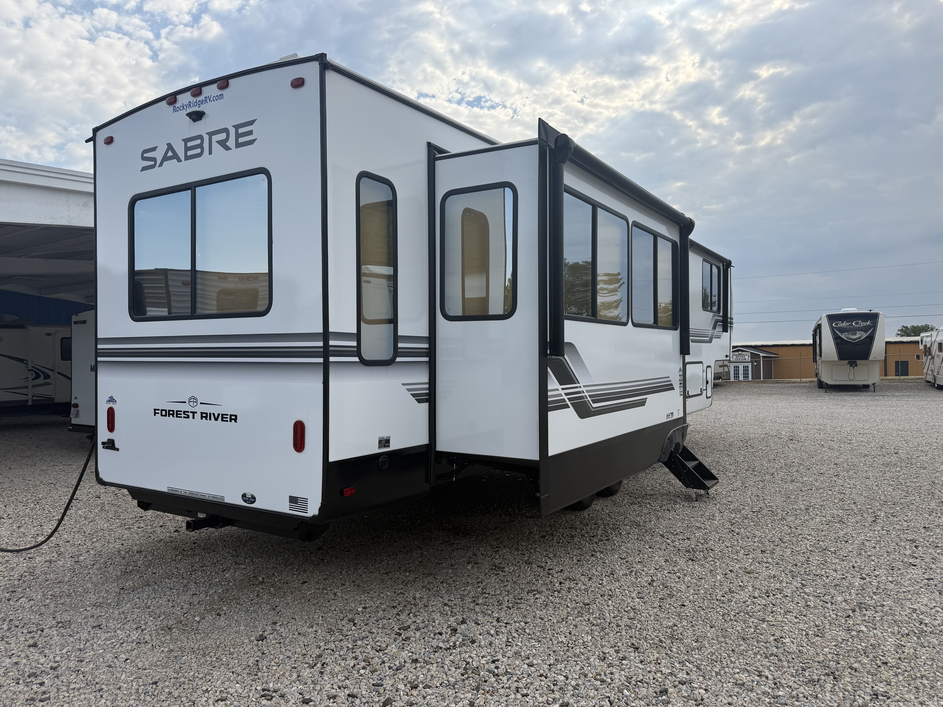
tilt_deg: +1.1
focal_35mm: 24
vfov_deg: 56.8
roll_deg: +0.4
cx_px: 472
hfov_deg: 71.6
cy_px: 354
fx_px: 654
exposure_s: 1/3759
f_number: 1.78
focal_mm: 6.76
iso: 80
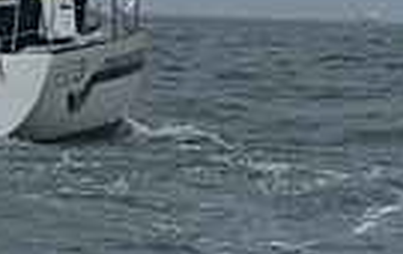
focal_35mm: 533
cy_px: -565
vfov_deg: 2.4
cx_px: -34
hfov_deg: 3.9
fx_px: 5866
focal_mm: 122
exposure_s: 1/1000
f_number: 7.1
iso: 320
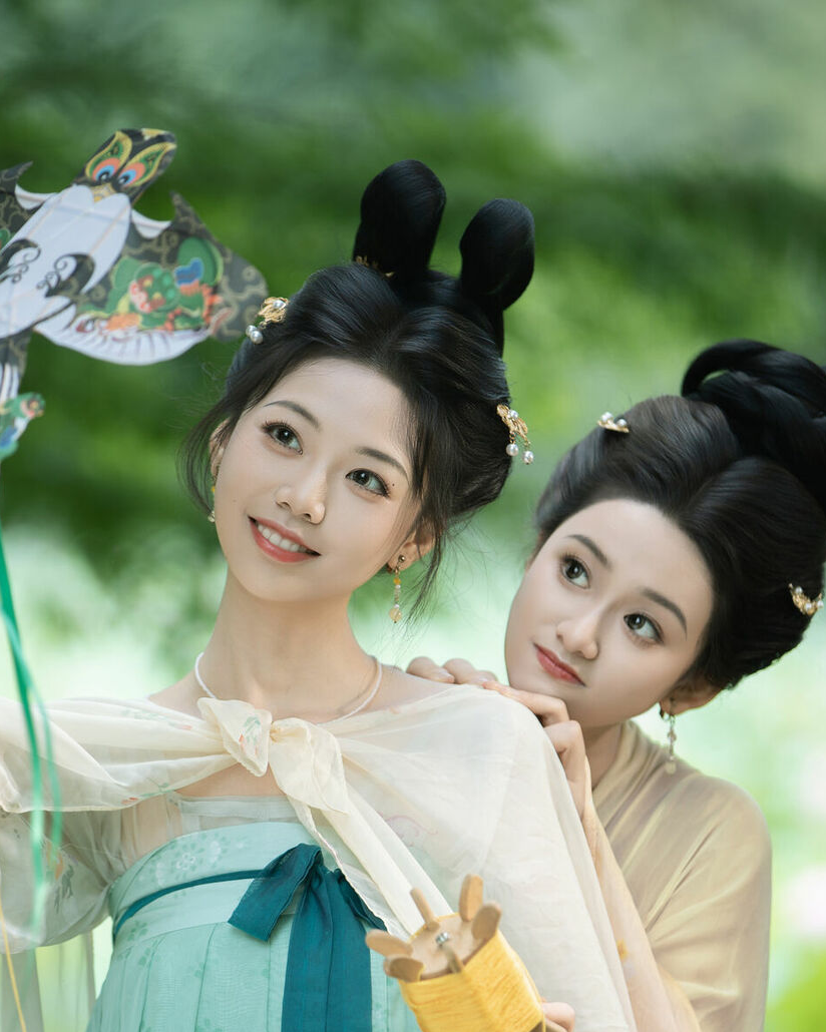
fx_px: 7364
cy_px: 757
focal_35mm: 241
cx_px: 348
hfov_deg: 6.4
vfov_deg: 8.0
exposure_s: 1/125
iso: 100
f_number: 2.8
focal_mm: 168
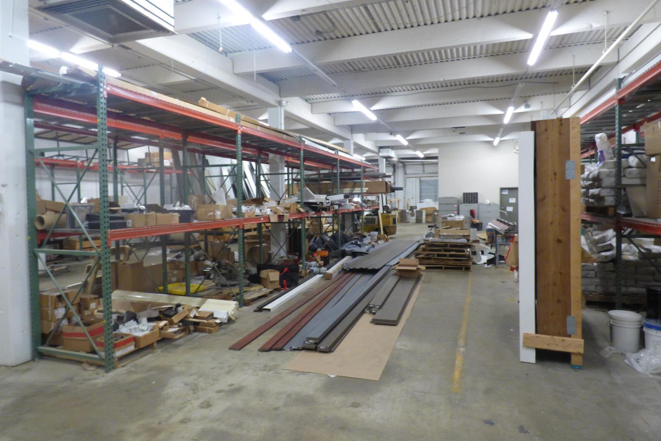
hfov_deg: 81.2
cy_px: 214
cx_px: 331
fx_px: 386
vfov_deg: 59.5
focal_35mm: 21
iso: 400
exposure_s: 1/15
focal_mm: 3.58
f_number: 2.8
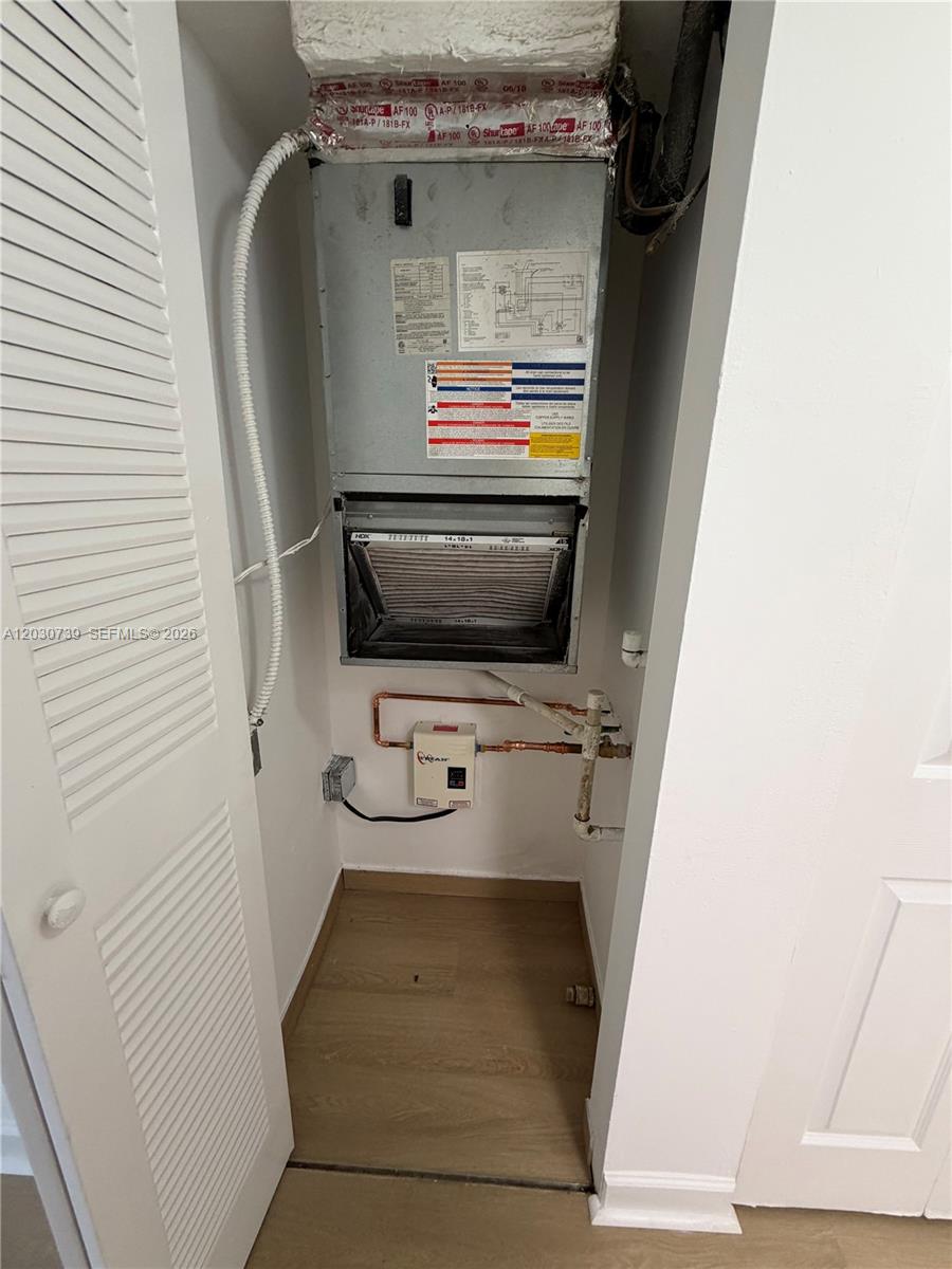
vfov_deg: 102.1
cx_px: 476
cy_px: 634
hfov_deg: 85.7
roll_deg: -1.7
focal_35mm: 14
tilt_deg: -16.3
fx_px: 513
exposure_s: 1/120
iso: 250
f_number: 2.2
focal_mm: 2.22
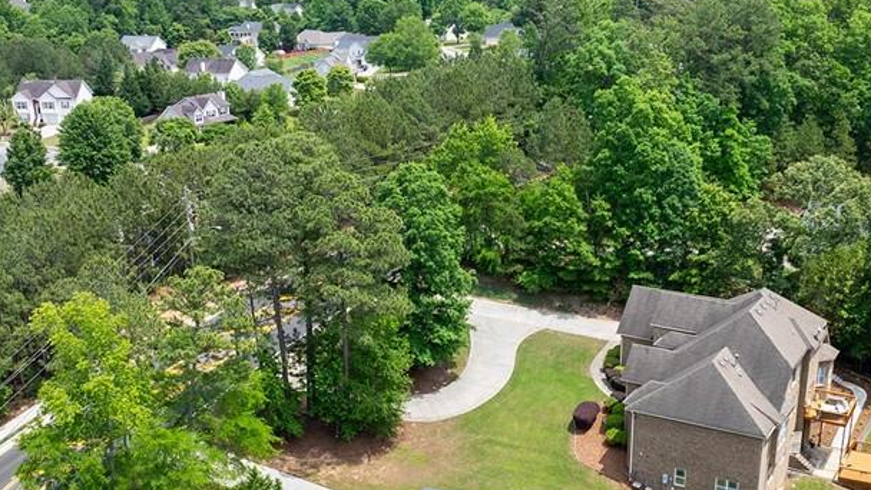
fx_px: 1016
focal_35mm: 44
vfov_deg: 26.9
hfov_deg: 46.0
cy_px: 344
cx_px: 547
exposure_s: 1/2500
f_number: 2.8
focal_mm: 12.29
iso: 140
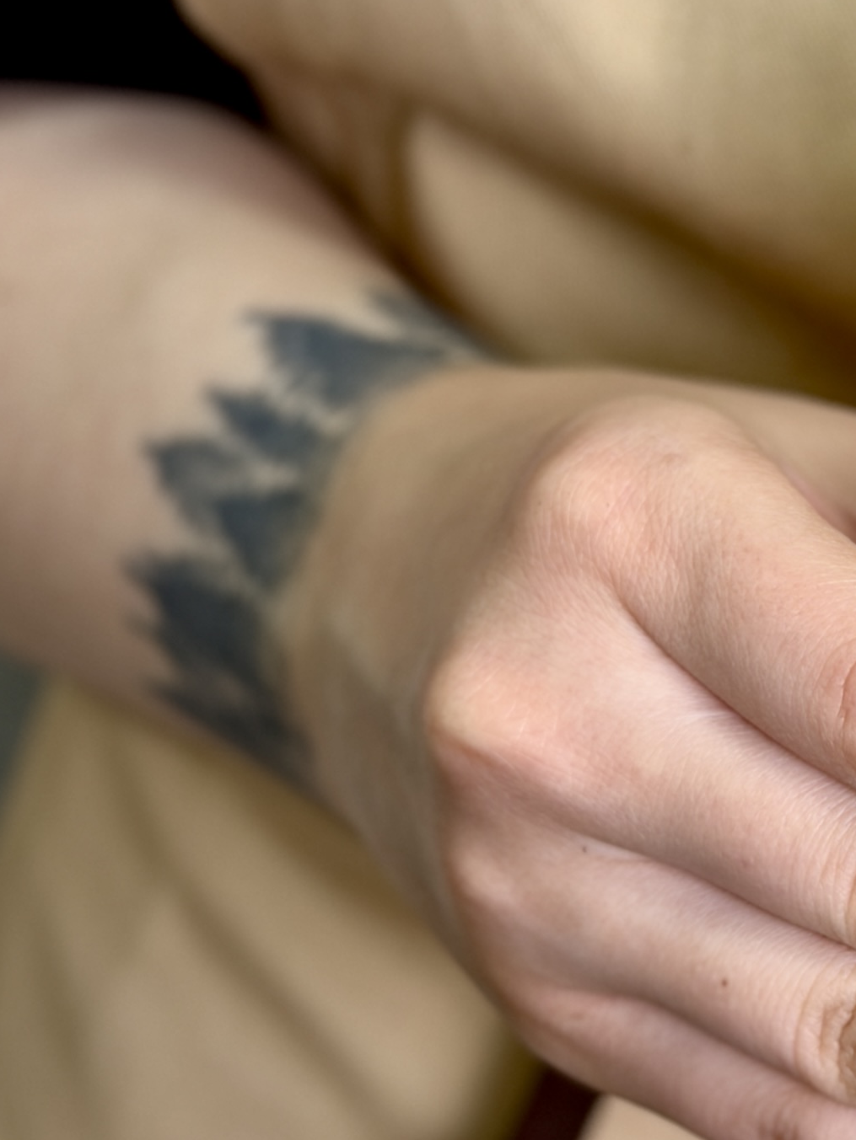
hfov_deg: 10.1
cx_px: 1198
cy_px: 245
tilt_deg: -16.4
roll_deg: -0.7
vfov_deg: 13.7
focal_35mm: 143
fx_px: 4714
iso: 50
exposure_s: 1/164
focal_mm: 6.76
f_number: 1.78
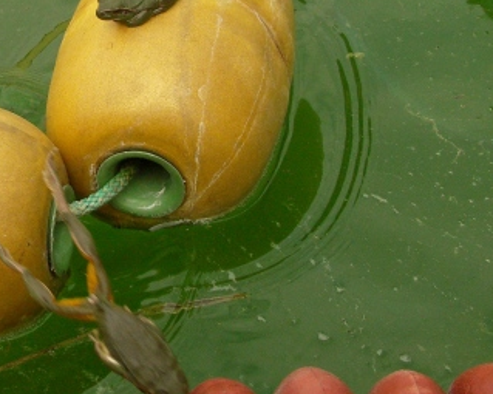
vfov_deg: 17.0
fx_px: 1313
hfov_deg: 20.8
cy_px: 106
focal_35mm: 90
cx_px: 46
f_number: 4
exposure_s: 1/1250
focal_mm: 11
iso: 200
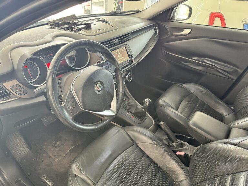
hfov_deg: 71.6
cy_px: 93
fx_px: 172
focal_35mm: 24
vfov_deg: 56.8
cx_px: 124
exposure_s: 1/60
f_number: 1.78
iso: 500
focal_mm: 6.76
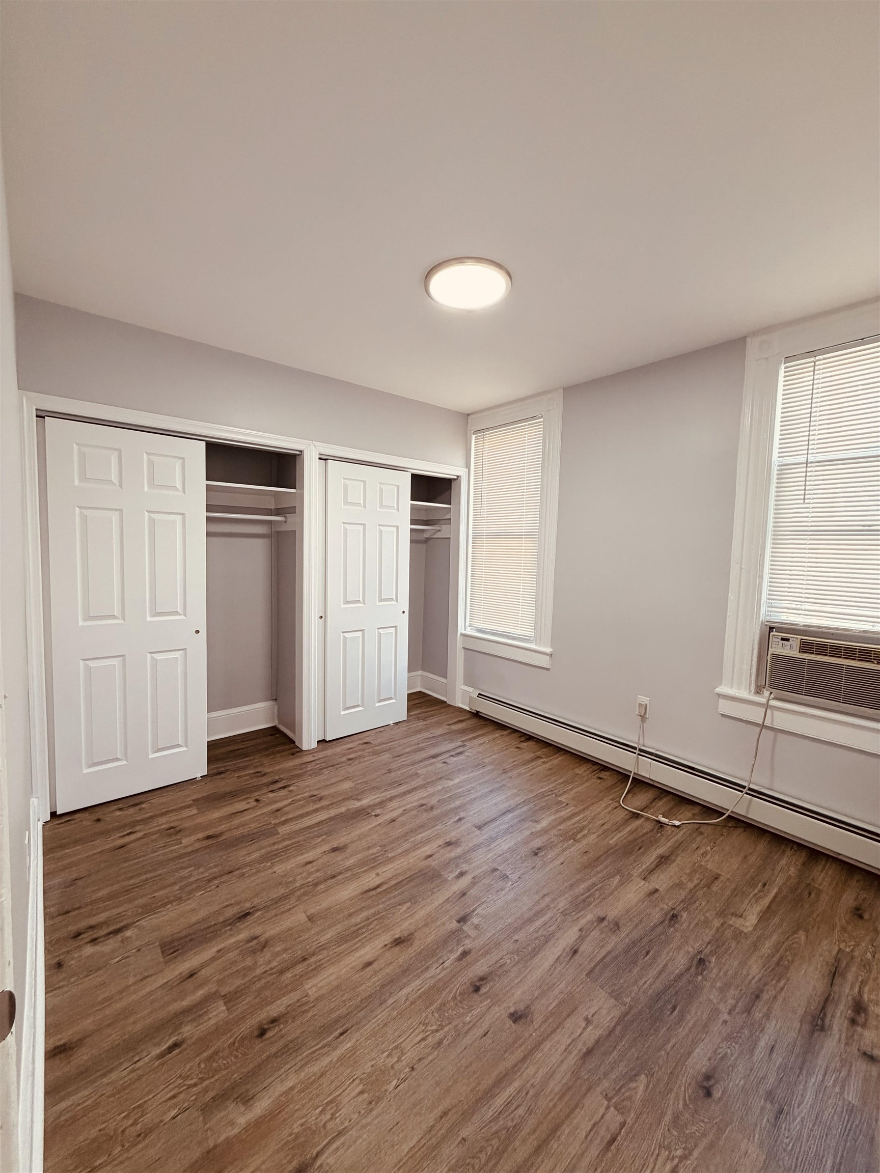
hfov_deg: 85.7
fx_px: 475
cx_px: 440
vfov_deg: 102.1
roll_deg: -1.5
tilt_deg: -3.4
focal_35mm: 14
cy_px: 586
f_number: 2.2
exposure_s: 1/120
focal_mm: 2.22
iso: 200
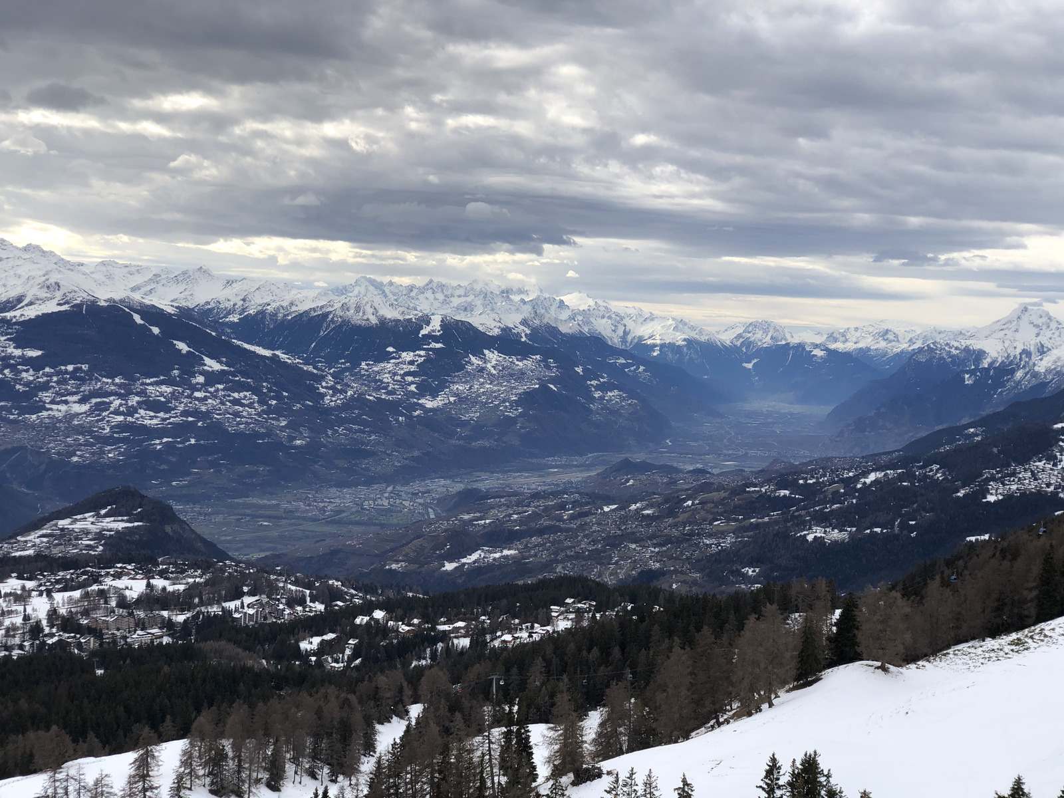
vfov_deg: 28.0
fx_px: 1598
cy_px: 399
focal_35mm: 52
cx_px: 532
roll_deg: -0.7
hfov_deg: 36.8
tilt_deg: -2.8
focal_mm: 6
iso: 16
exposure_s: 1/906
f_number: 2.4
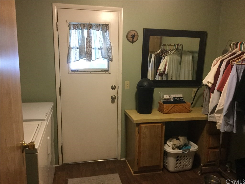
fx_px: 219
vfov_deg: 45.4
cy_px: 92
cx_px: 122
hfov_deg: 58.4
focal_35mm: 31
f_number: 2.4
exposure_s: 1/20
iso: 200
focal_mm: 3.3
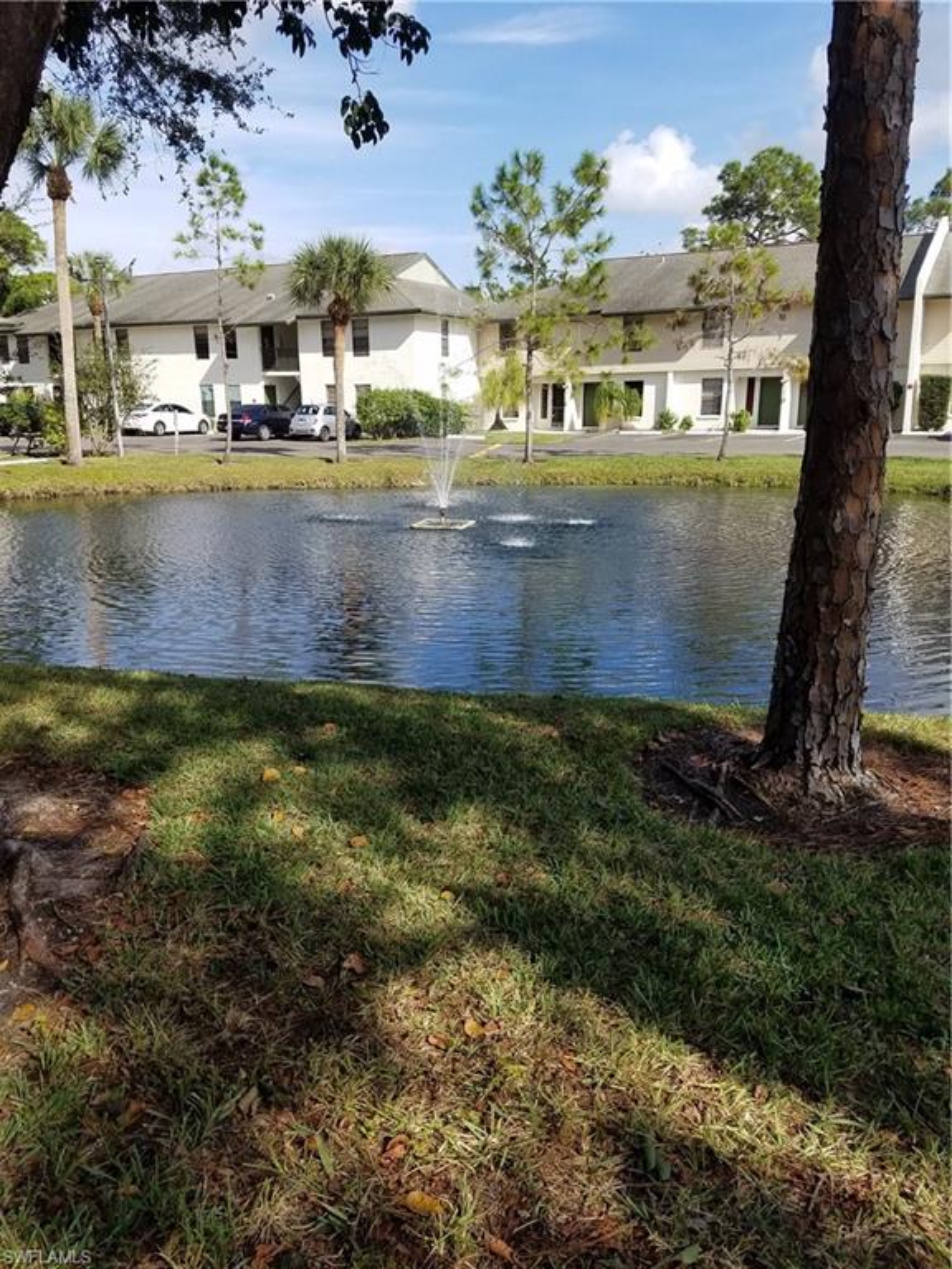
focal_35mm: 26
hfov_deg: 53.1
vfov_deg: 67.3
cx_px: 476
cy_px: 634
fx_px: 953
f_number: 1.7
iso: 50
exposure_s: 1/2472
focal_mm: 4.2
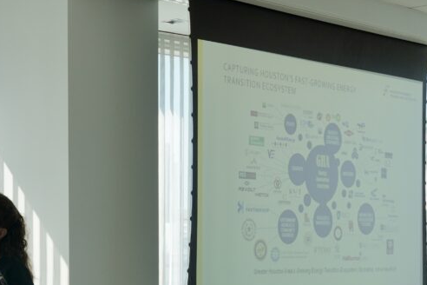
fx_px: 1222
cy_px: 274
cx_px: 18
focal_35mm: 103
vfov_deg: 13.1
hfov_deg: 19.3
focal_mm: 33
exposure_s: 1/50
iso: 200
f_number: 7.1
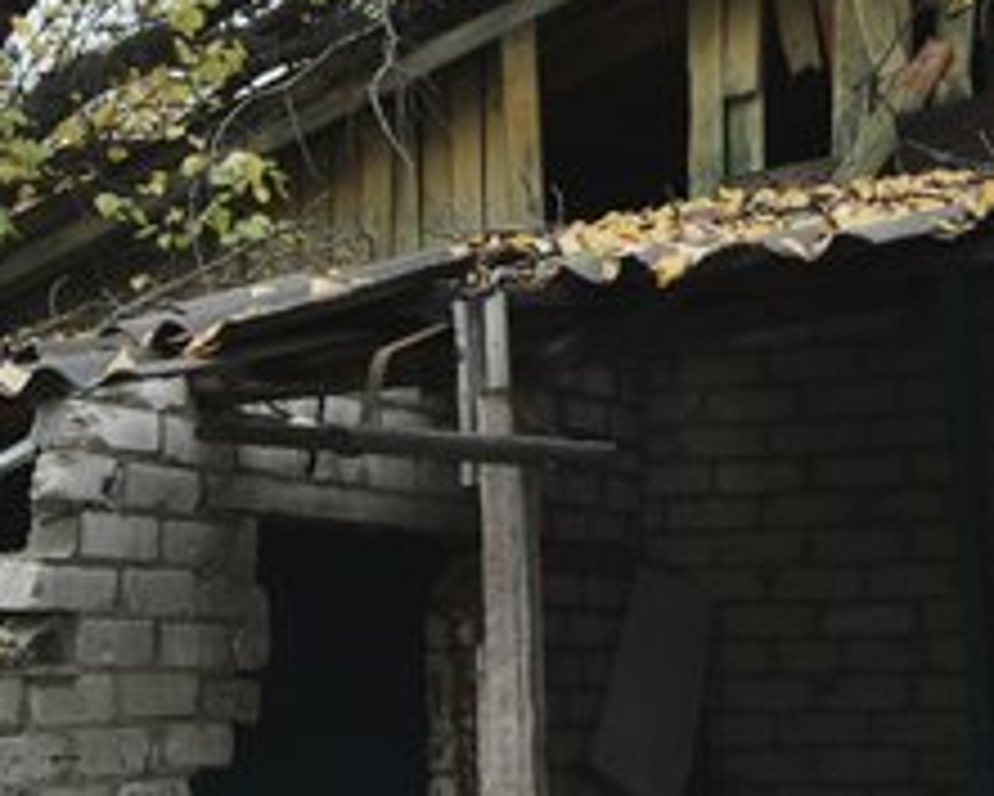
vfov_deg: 19.6
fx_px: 2296
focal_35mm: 78
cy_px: 544
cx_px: 153
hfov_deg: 23.9
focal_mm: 46
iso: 400
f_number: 4
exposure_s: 1/640
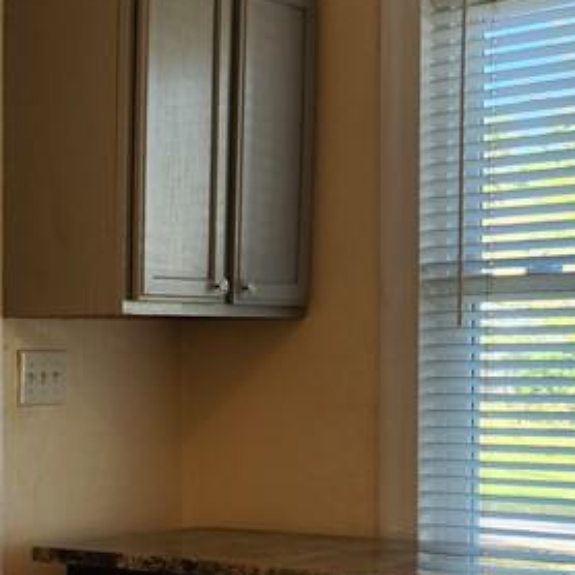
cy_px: 420
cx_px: -298
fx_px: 1409
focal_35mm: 75
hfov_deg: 19.8
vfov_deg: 22.9
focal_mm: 5.4
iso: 80
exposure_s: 1/180
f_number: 1.8
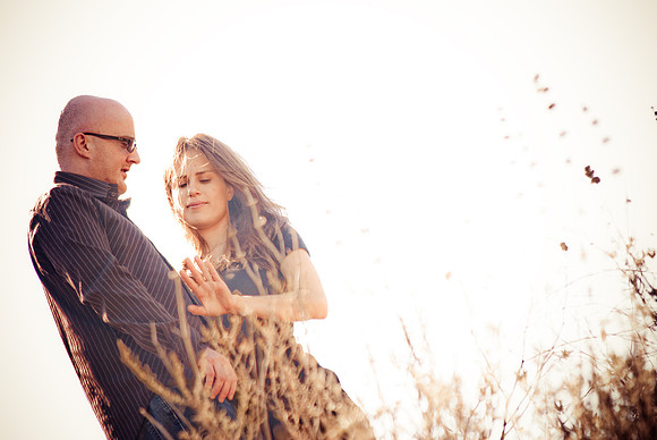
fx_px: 5069
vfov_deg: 5.0
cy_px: 220
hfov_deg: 7.4
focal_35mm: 278
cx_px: 328
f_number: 2.8
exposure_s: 1/500
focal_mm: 185
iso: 250
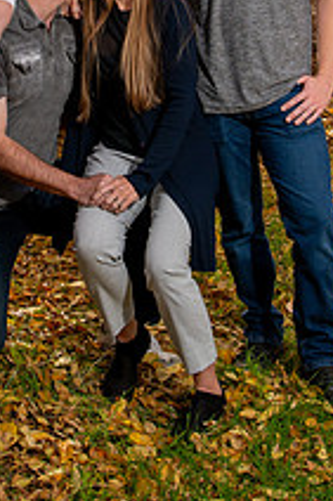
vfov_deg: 25.5
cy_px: 92
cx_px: 109
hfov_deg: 17.4
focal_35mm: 78
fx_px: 1084
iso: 200
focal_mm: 24
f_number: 6.3
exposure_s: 1/125
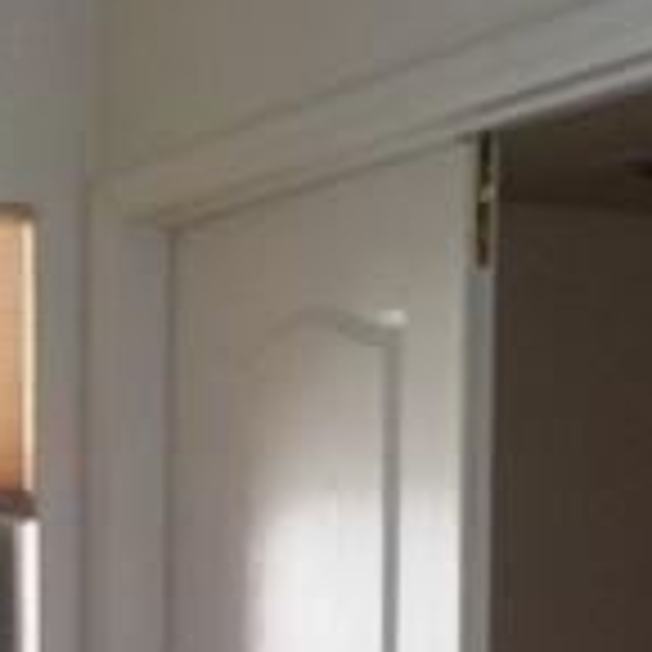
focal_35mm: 117
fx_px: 2493
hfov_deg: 14.6
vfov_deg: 14.5
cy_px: 742
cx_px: -58
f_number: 3.3
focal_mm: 4.1
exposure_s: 1/30
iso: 125
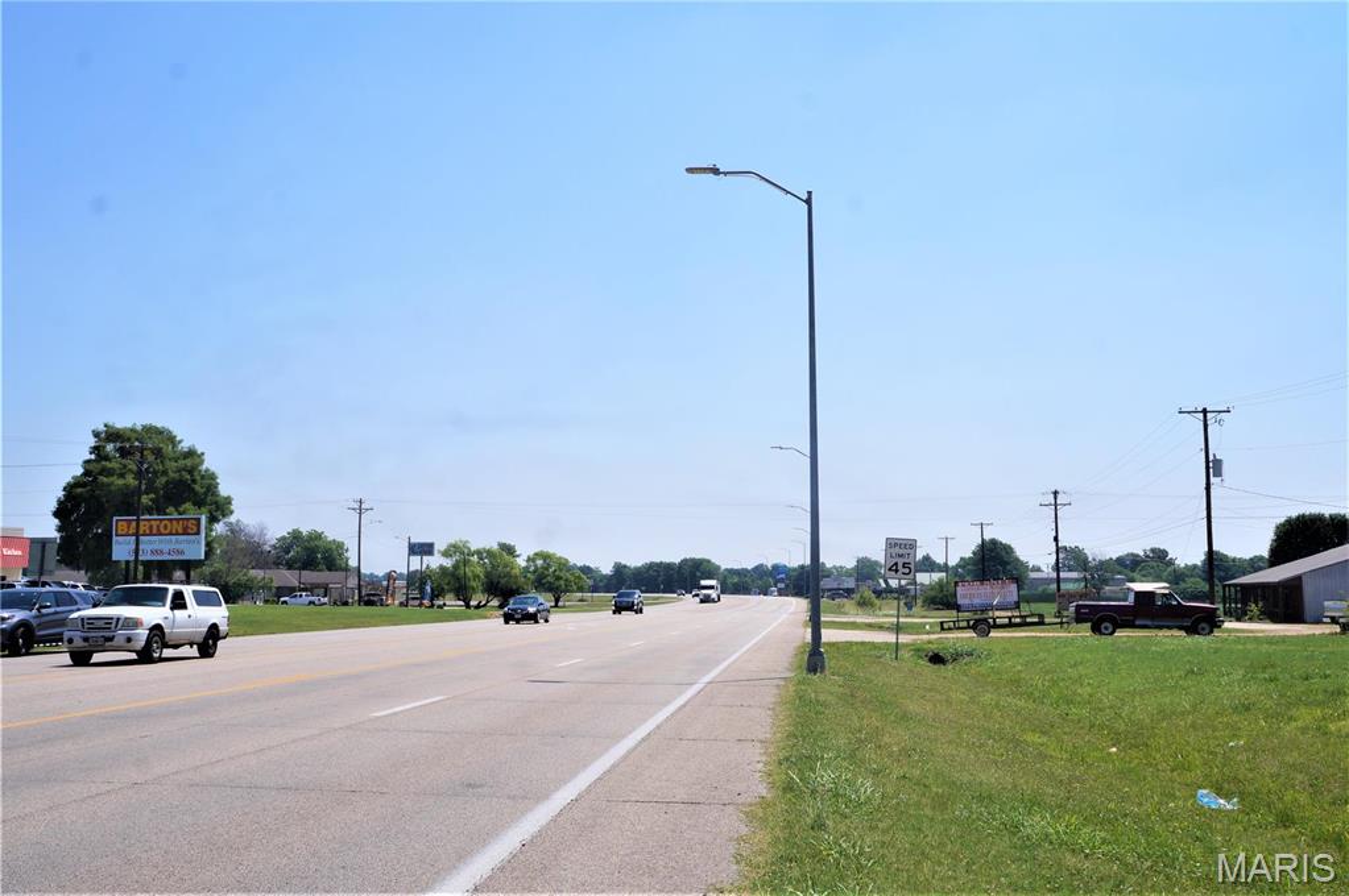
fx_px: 1292
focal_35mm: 34
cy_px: 448
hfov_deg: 55.2
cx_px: 674
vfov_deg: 38.3
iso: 100
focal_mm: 23
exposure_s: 1/250
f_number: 13
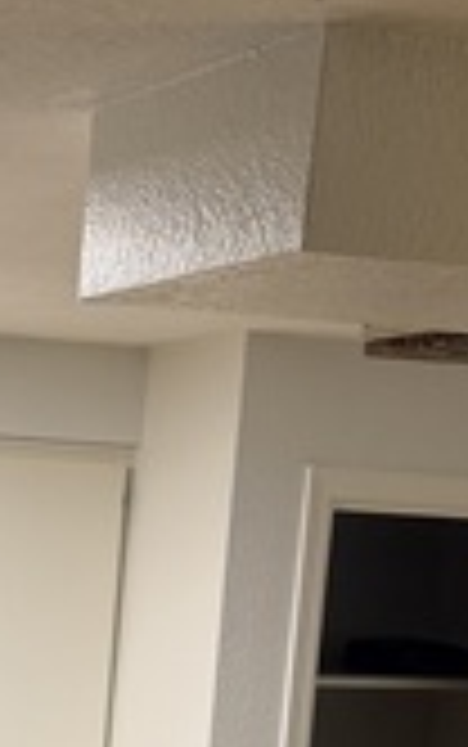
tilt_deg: -8.2
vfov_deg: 19.1
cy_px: 925
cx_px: -288
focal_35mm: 102
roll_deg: -0.5
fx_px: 2078
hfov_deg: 12.1
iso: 200
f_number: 1.78
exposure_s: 1/60
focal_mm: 6.76
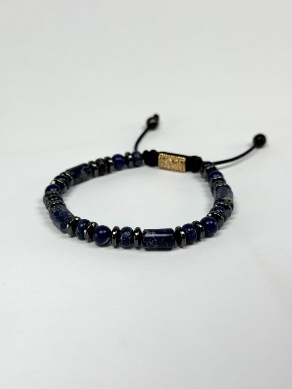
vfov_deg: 39.7
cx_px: 146
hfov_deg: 30.3
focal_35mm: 48
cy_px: 194
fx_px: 540
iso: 64
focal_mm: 6.76
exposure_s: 1/9009
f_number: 1.78
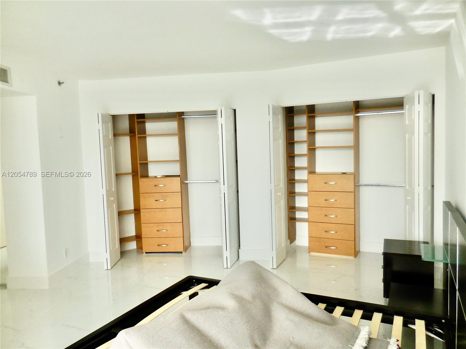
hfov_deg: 69.4
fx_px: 337
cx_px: 233
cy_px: 174
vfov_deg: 54.9
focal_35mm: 25
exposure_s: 1/200
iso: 125
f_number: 3.3
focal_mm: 4.5
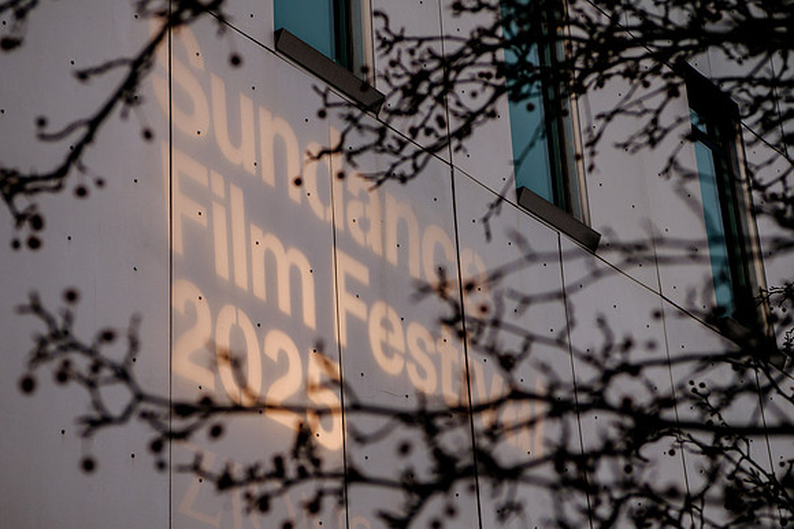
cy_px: 291
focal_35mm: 86
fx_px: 1906
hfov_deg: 23.5
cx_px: 372
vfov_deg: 15.8
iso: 500
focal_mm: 70
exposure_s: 1/500
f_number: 4.5
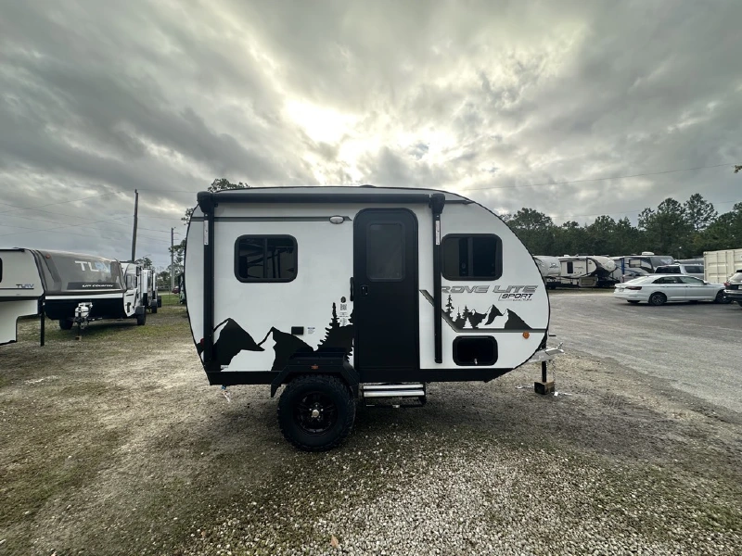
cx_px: 371
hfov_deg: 102.1
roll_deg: +1.6
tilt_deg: +1.0
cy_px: 278
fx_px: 300
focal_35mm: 14
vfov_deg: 85.7
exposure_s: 1/593
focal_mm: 2.22
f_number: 2.2
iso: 40
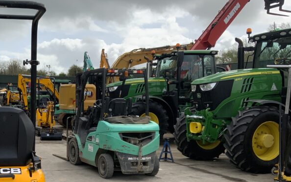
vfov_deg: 24.0
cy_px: 144
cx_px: 51
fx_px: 420
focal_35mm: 53
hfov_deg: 36.6
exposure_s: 1/1342
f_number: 1.8
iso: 16
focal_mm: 3
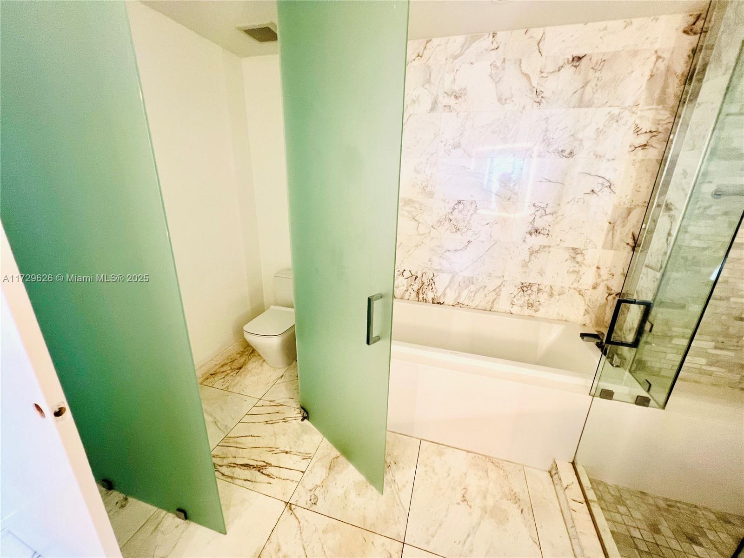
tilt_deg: -19.3
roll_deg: -1.6
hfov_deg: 106.2
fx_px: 279
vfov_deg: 89.9
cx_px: 372
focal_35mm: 13
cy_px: 279
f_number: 1.8
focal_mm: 1.57
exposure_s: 1/60
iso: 200
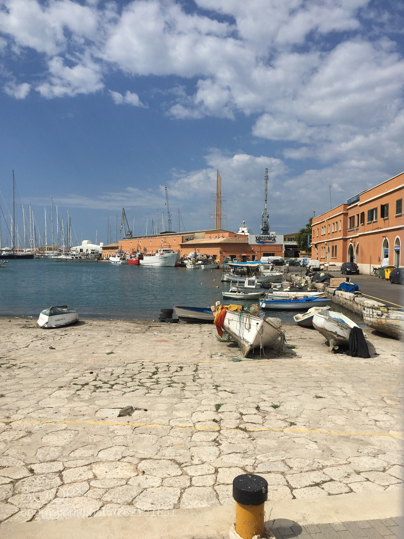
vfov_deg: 61.7
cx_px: 202
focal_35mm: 29
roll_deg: -0.7
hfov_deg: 48.2
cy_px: 270
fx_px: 451
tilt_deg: -2.3
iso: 32
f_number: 2.2
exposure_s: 1/4950
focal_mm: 4.15
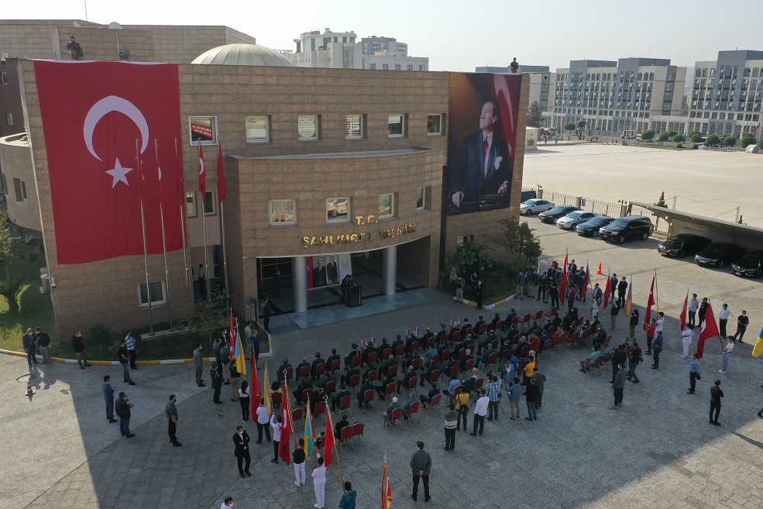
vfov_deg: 46.4
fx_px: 593
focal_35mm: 28
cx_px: 382
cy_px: 254
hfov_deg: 65.5
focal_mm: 10.26
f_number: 5.6
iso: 100
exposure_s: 1/500
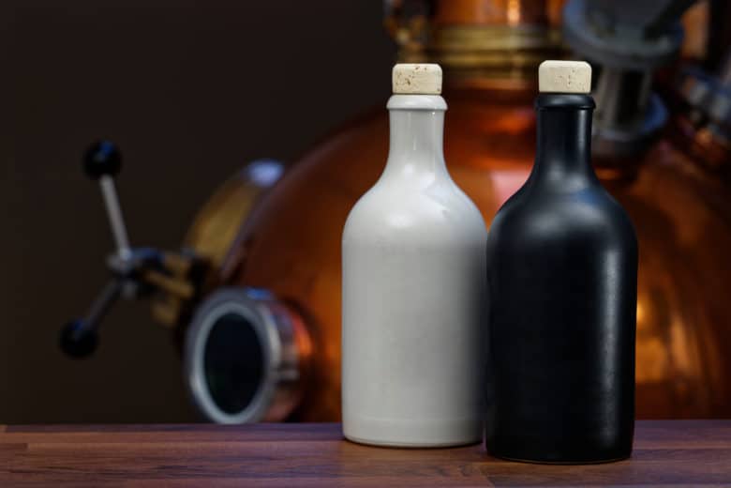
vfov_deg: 13.0
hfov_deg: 19.5
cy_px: 244
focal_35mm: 105
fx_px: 2132
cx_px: 366
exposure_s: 2.5
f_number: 9
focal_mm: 105
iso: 100
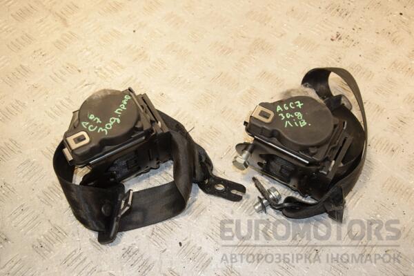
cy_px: 138
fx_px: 517
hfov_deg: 43.6
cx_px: 207
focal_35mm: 45
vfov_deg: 29.9
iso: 800
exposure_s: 1/200
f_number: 6.3
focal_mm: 30
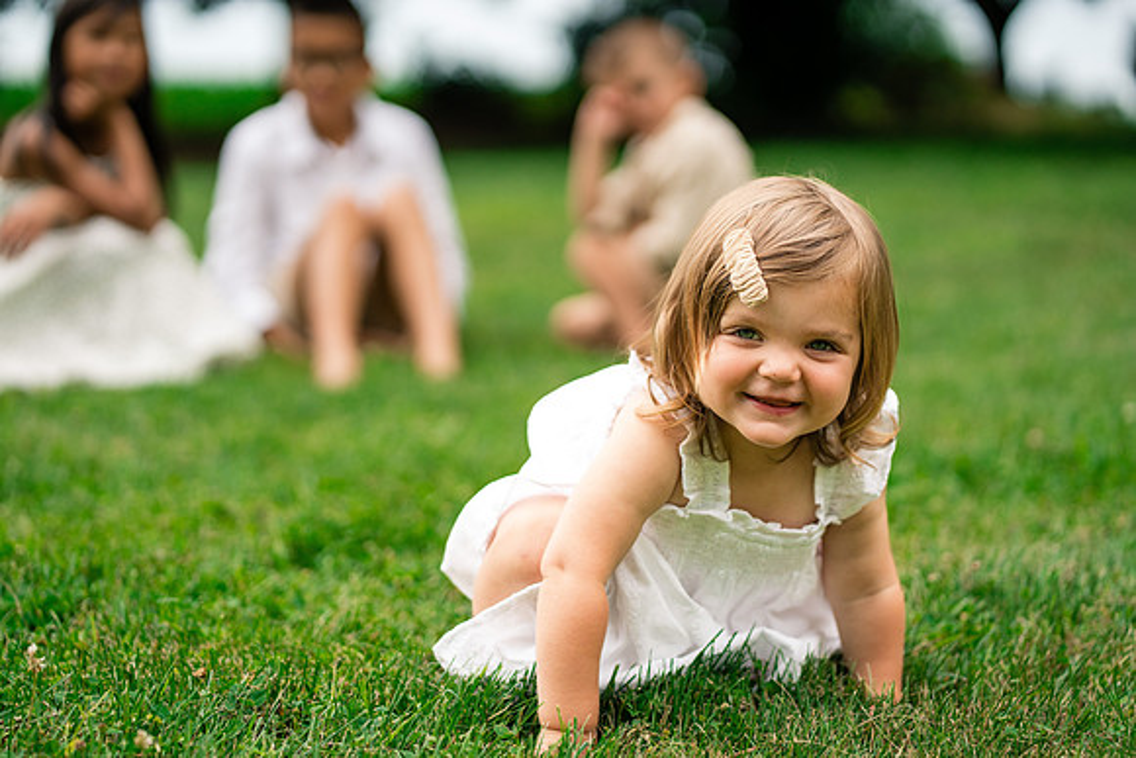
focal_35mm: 85
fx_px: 2683
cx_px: 568
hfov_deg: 23.9
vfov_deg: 16.1
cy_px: 379
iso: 400
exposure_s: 1/2500
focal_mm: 85
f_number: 2.5
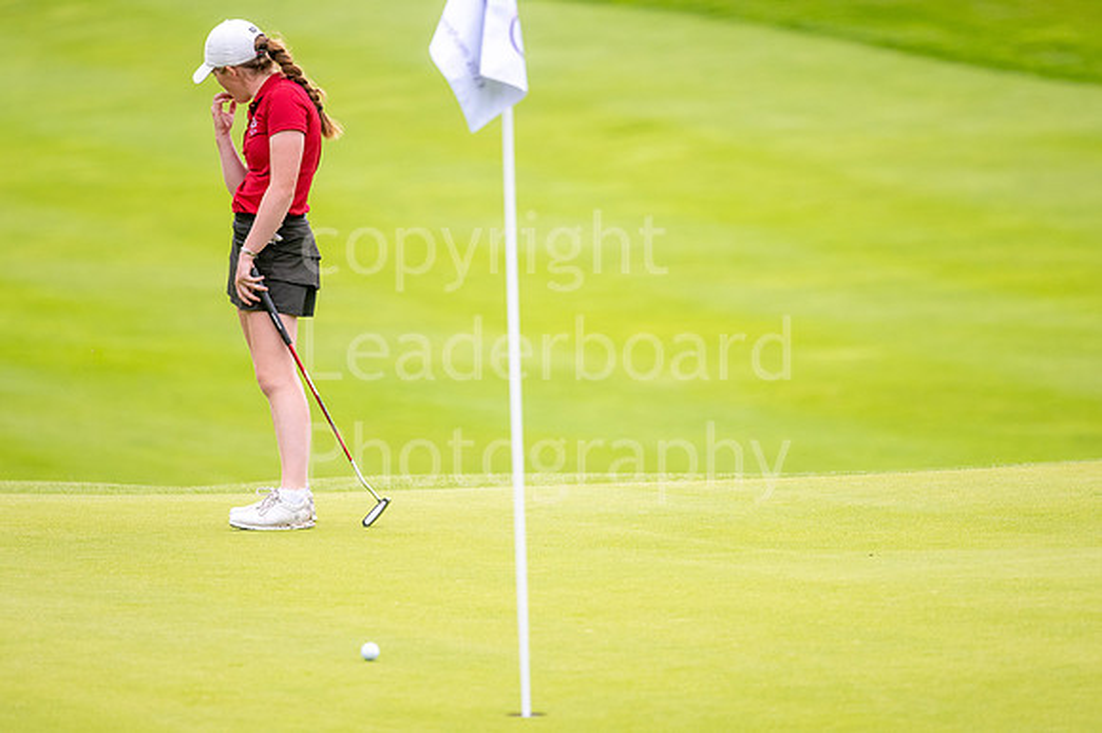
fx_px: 13767
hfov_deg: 4.6
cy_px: 366
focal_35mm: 450
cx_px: 551
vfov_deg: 3.1
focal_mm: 300
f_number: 4
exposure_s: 1/1250
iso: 320
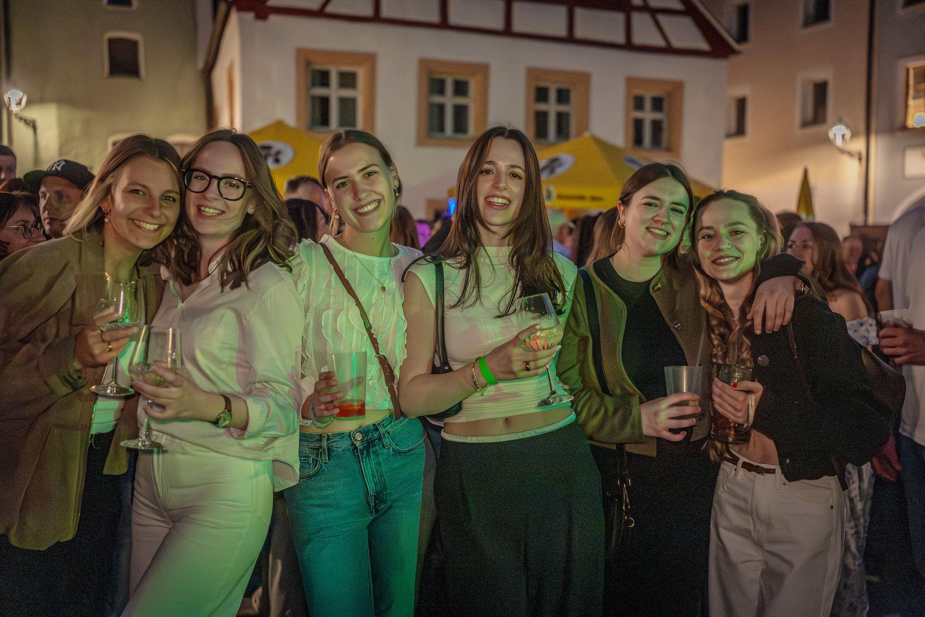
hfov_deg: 54.4
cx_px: 462
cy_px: 308
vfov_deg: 37.9
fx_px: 899
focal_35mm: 35
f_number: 2
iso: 25600
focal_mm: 35
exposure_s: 1/160
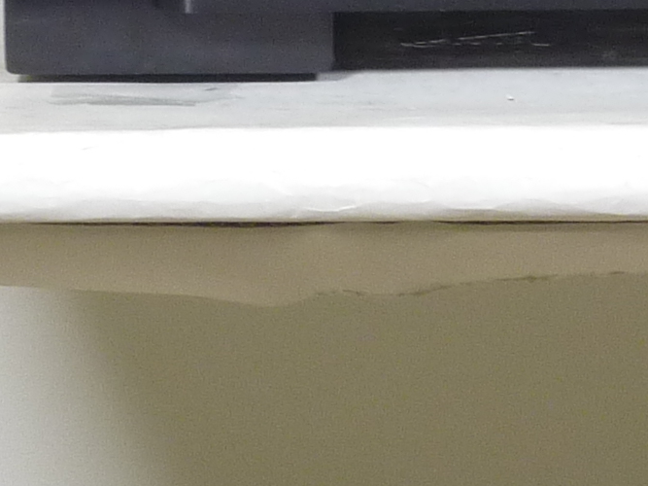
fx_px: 8048
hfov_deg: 4.6
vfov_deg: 3.4
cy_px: -235
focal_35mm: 430
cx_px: 775
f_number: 4.2
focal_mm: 12.8
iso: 160
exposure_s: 1/40
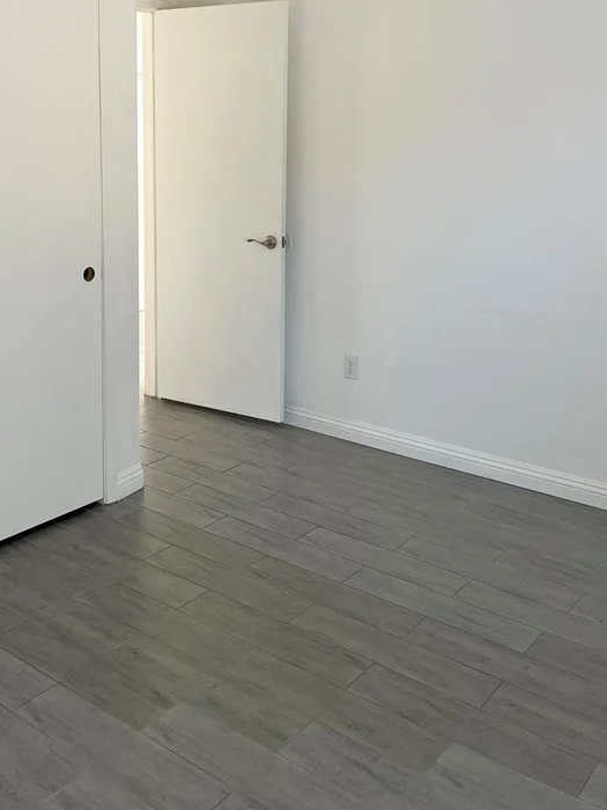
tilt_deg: -7.7
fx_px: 889
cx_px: 232
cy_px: 237
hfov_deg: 37.5
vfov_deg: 47.7
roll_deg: -0.9
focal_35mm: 38
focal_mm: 5.1
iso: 80
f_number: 1.6
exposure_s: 1/121
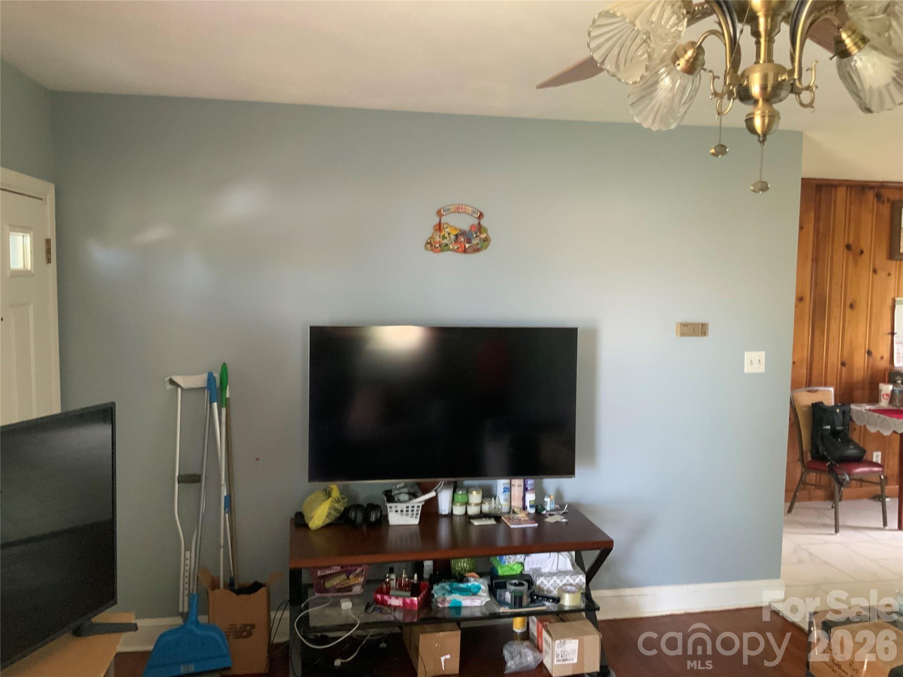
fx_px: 756
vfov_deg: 48.2
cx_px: 452
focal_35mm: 29
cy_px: 338
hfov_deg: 61.7
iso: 250
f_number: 1.8
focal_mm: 3
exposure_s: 1/40
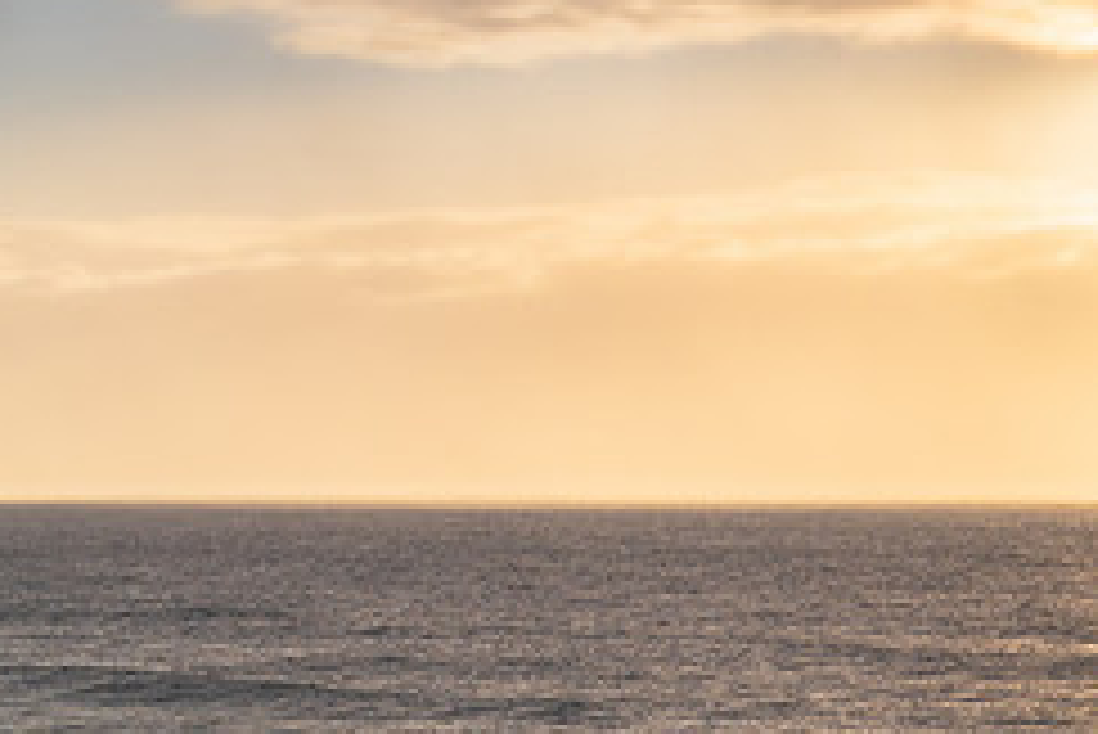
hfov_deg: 11.9
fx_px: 5157
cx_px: 1282
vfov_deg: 8.1
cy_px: 786
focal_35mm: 169
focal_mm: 70
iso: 200
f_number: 7.1
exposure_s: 1/640
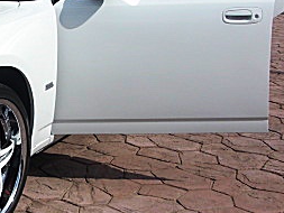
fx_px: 747
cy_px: 96
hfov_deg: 20.4
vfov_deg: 16.2
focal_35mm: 91
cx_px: -39
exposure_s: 1/320
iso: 50
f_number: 7.9
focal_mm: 6.3
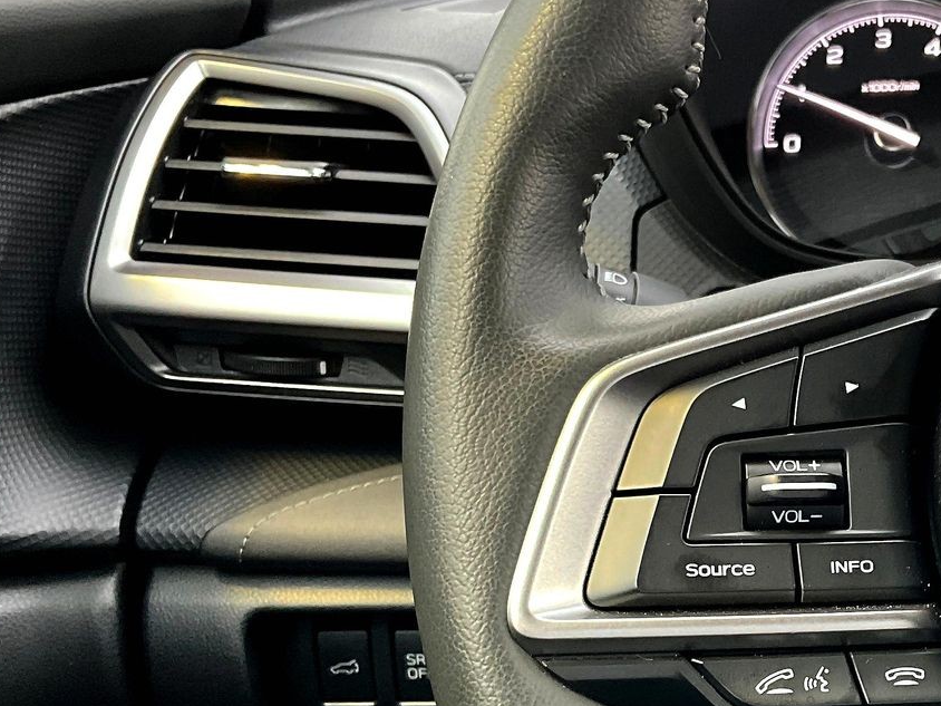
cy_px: 486
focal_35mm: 55
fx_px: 1495
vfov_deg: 26.4
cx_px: 805
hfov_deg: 33.5
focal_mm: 3
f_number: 1.8
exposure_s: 1/49
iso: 320
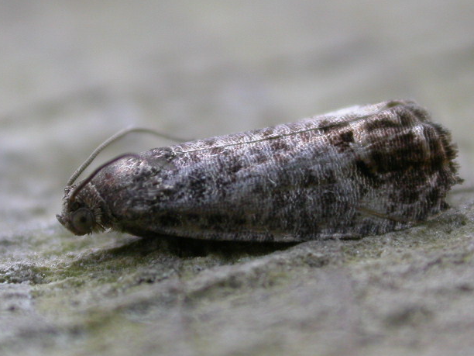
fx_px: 2520
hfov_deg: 10.7
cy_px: 178
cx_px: 251
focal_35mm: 184
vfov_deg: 8.1
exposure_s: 1/84.4
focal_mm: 22.9
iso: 100
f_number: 4.2
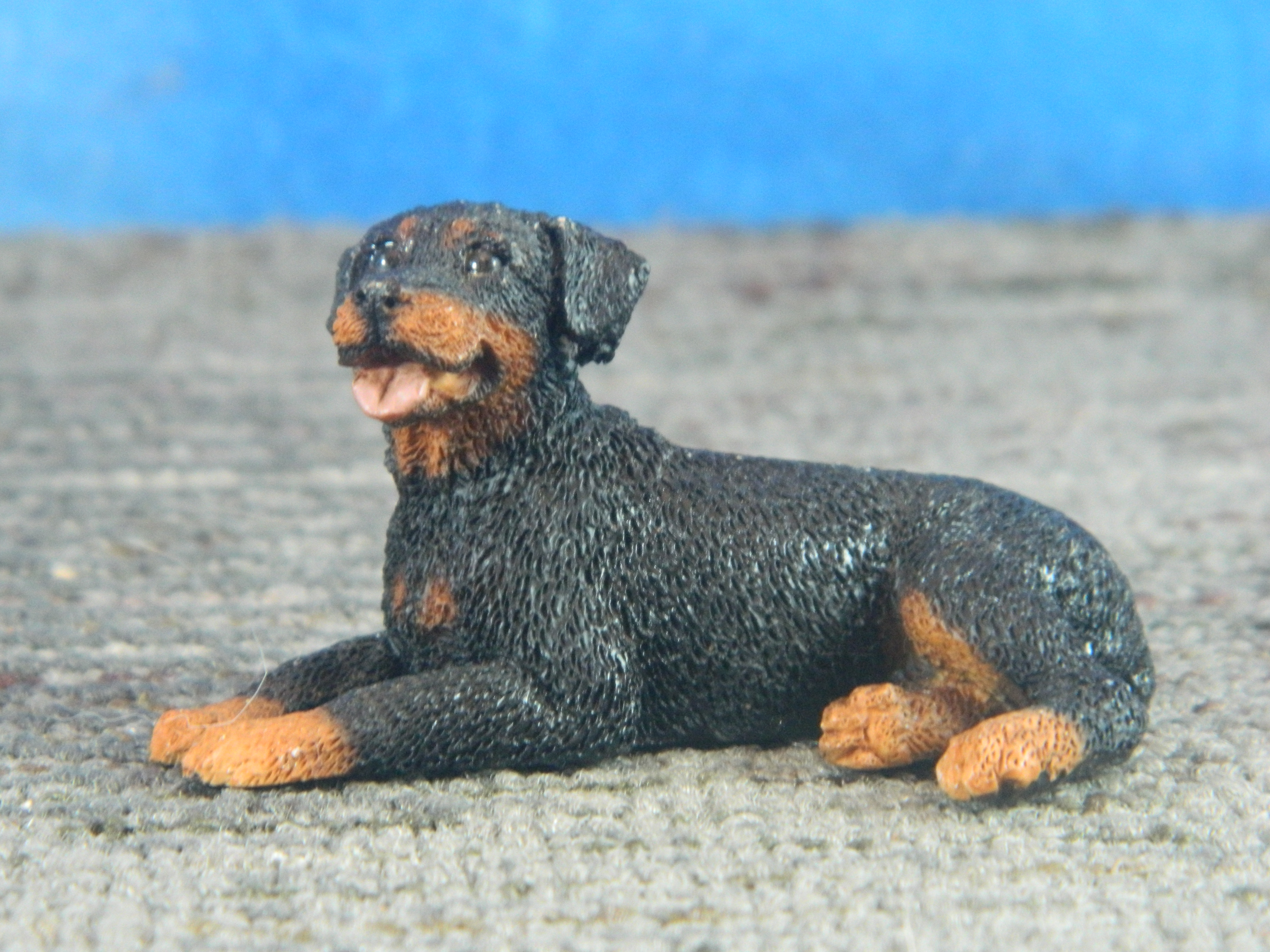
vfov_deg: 8.4
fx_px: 6494
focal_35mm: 177
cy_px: 476
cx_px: 635
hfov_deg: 11.2
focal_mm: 31.8
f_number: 5.1
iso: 400
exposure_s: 1/6
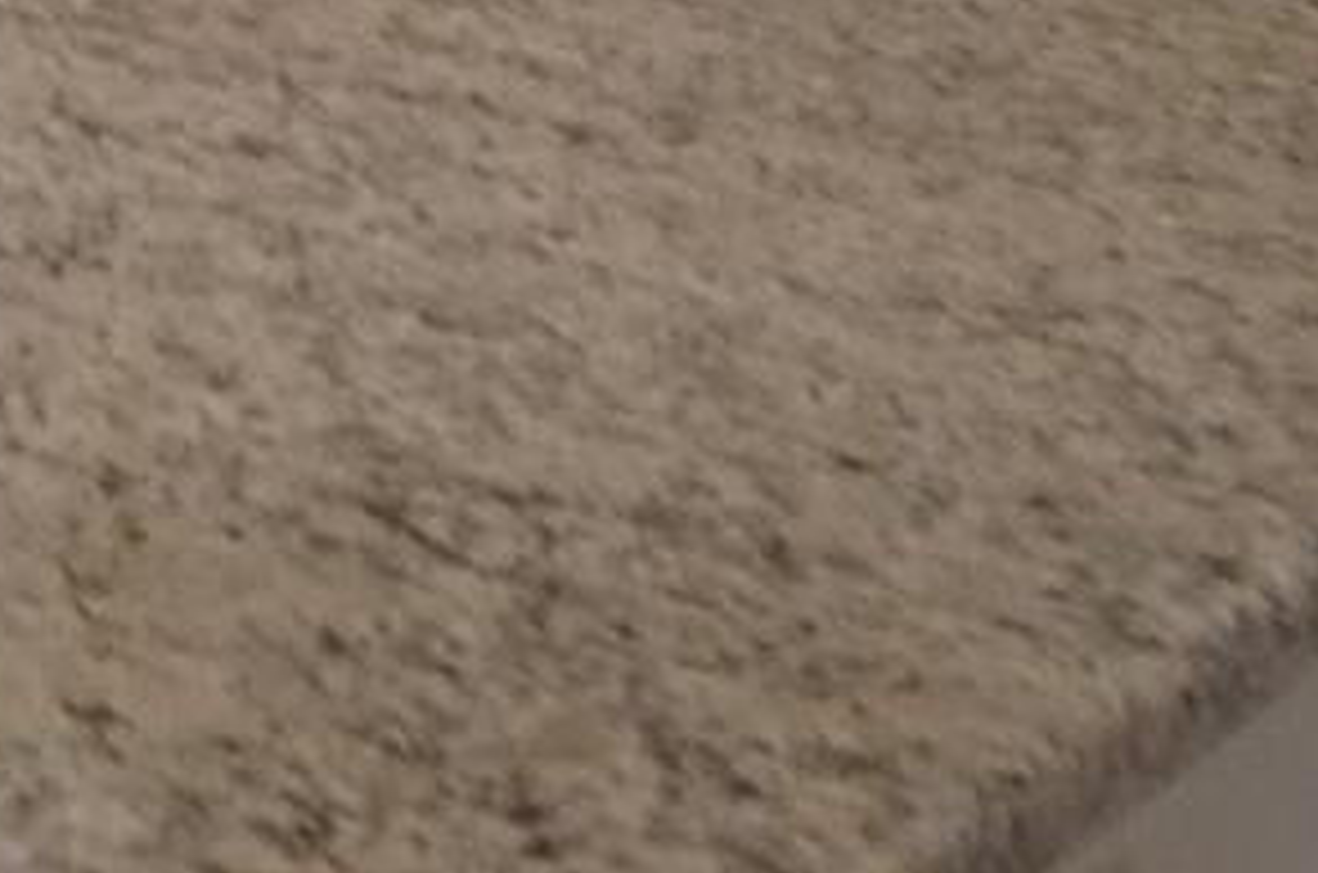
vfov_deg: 9.4
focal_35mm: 131
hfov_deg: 15.5
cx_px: 76
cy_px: -1163
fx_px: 4786
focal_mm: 5.1
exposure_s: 1/60
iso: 250
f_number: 2
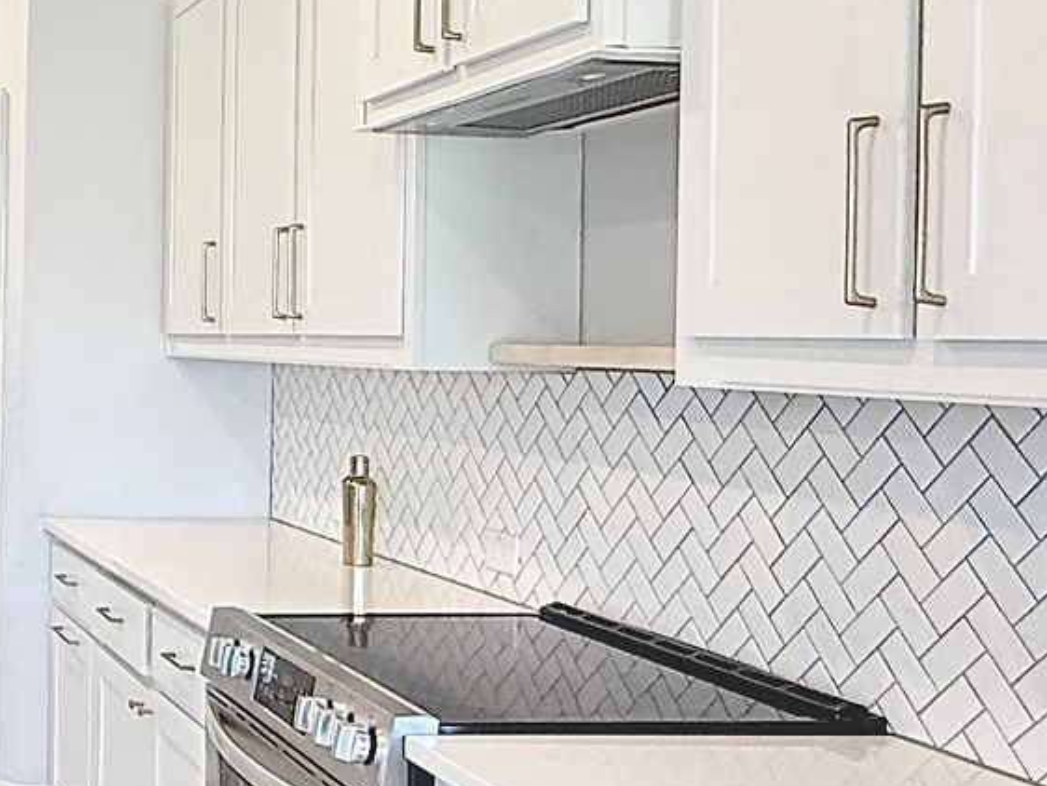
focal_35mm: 51
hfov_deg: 31.1
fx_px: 1543
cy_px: 348
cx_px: -229
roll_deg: -0.2
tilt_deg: +2.3
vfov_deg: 28.6
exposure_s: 1/120
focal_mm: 2.22
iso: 160
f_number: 2.2
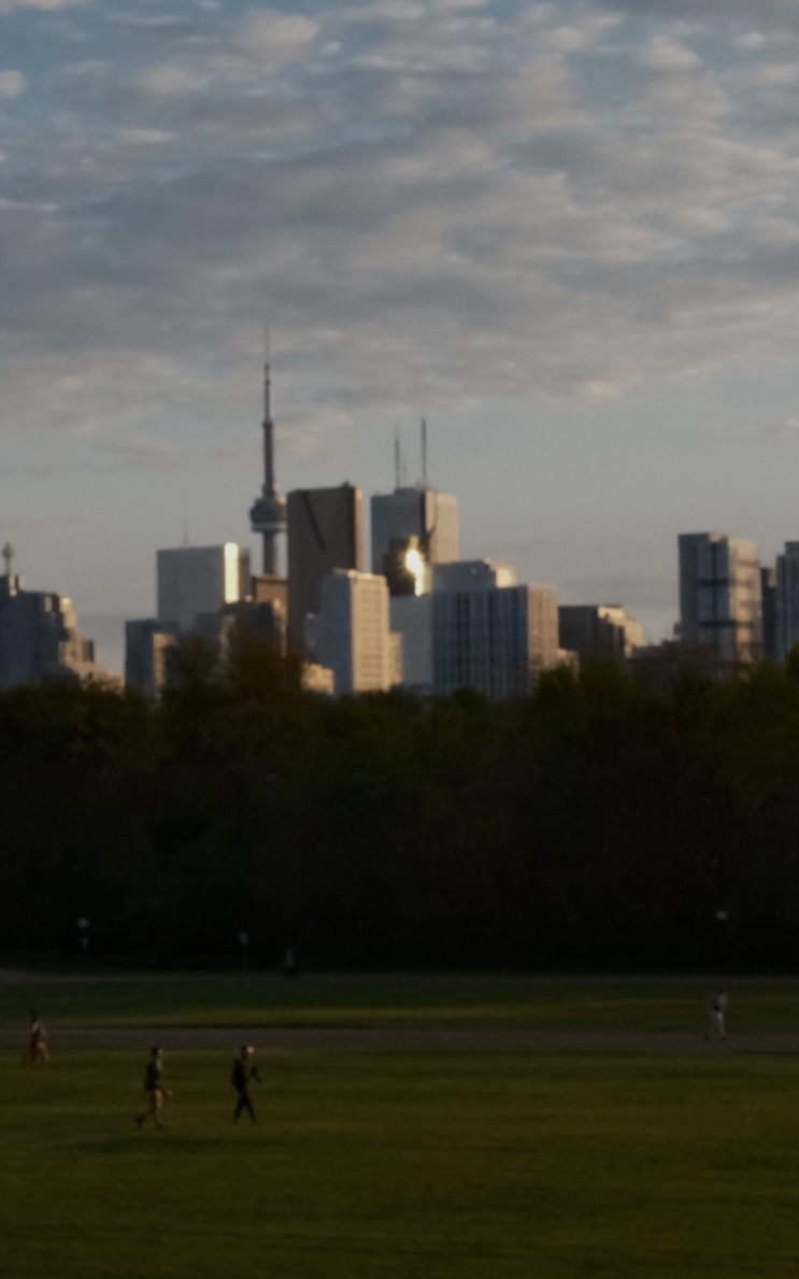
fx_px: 1882
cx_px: 254
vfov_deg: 37.5
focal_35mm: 54
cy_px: 635
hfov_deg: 23.8
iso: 1600
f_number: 7.1
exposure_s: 1/1600
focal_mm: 23
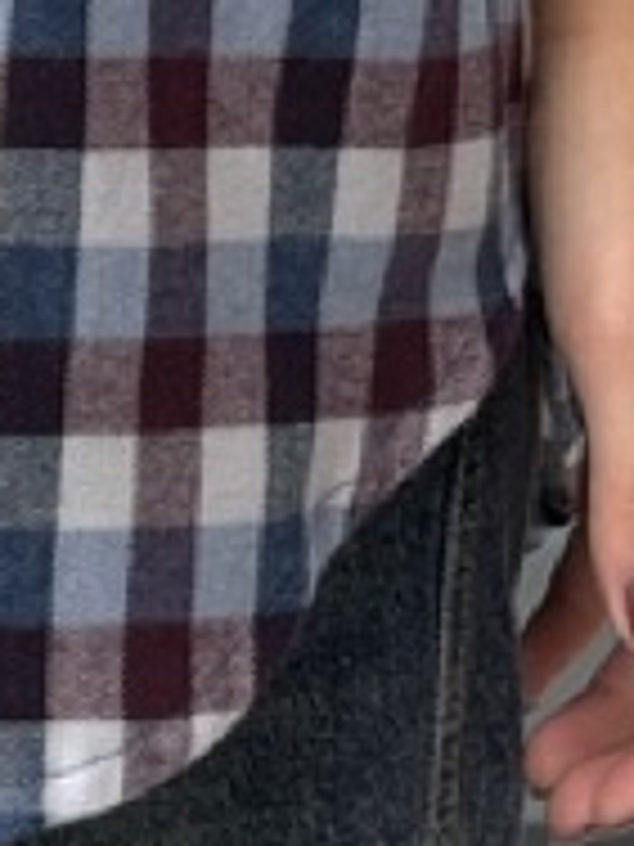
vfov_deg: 5.9
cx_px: -638
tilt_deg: -2.7
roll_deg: +0.0
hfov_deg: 4.5
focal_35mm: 327
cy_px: -828
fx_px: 7985
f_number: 1.78
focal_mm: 6.76
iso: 125
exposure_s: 1/60
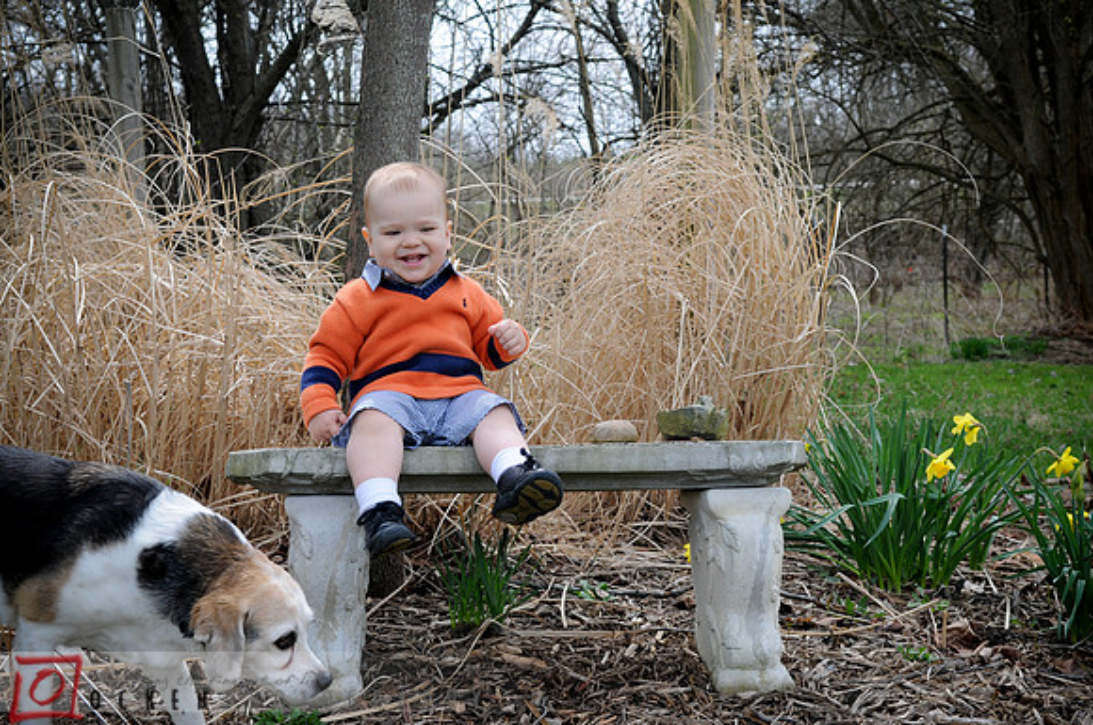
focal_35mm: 52
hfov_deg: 37.9
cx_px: 546
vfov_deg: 25.7
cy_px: 362
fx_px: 1592
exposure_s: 1/250
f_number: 6.3
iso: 200
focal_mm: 35
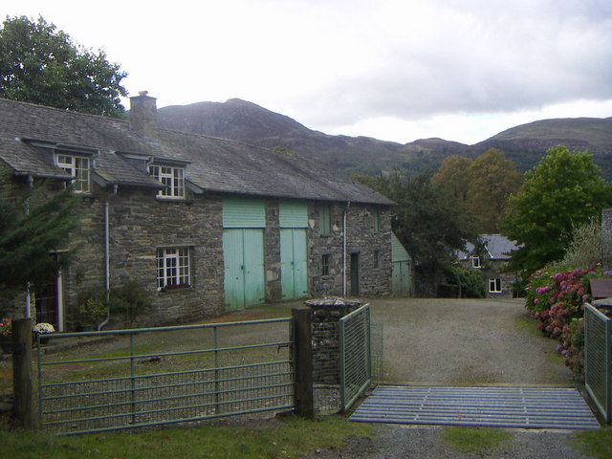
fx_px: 636
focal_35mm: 36
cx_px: 306
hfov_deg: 51.4
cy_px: 230
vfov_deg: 39.7
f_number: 6.7
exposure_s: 1/100
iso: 80
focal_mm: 4.7
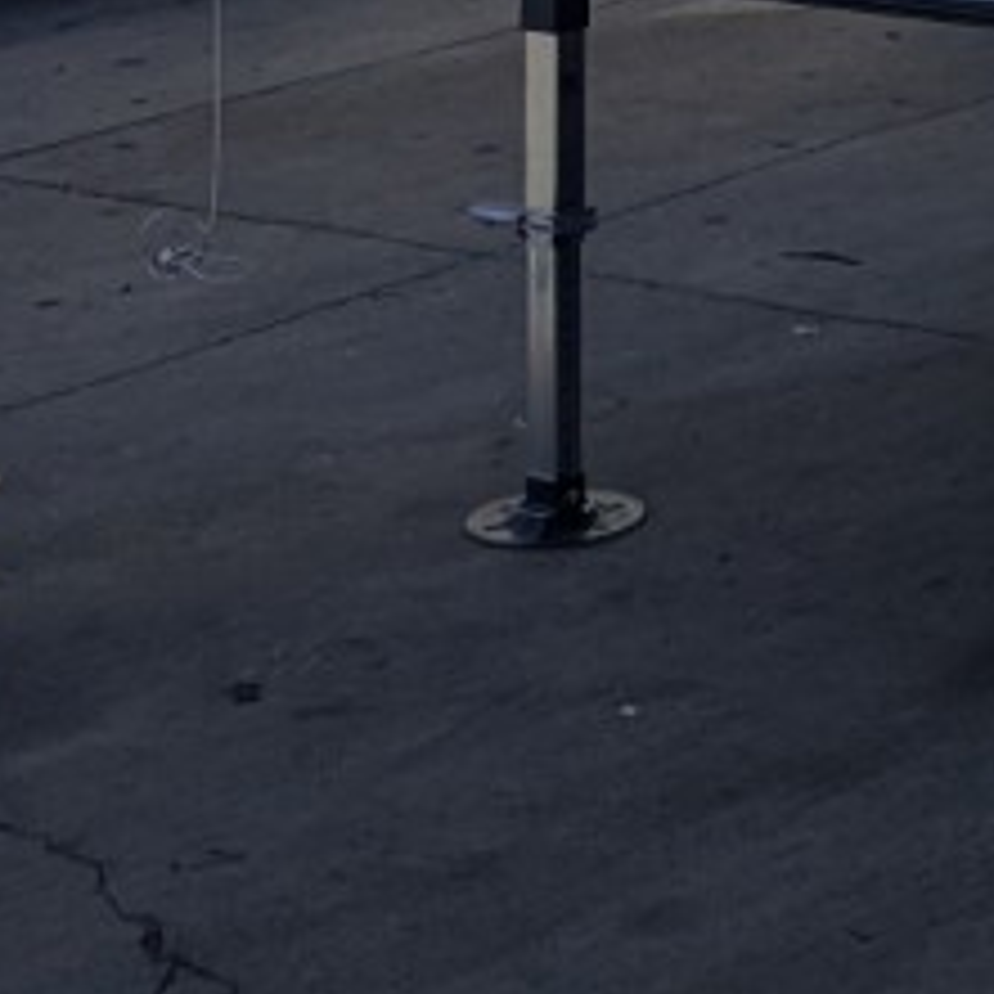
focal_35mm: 134
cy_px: -1318
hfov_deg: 12.5
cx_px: 1433
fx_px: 4353
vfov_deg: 11.1
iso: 50
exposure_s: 1/3906
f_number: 1.85
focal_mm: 6.81
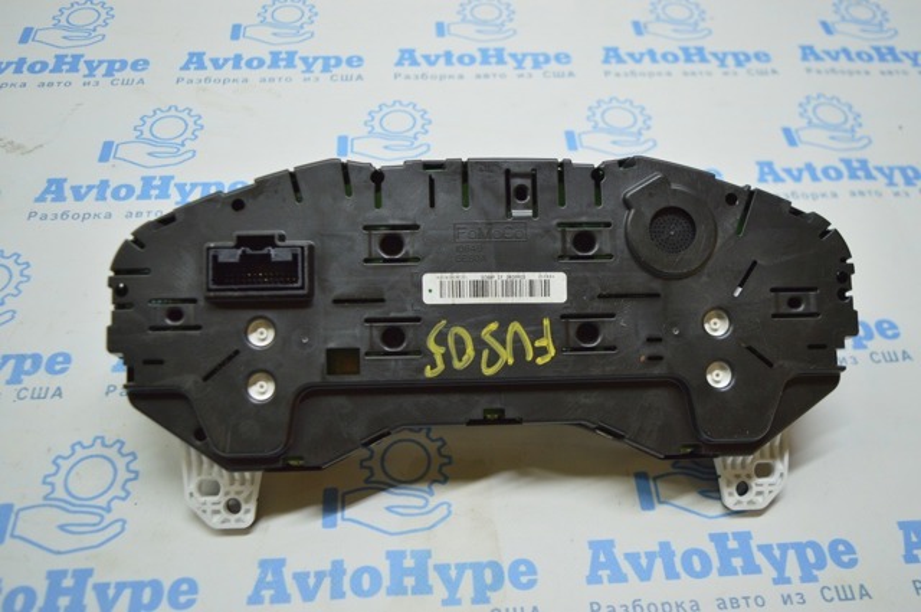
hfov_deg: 57.3
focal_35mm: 33
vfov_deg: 39.9
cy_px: 306
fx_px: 843
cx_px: 460
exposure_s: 1/60
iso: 400
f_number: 3.8
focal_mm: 22
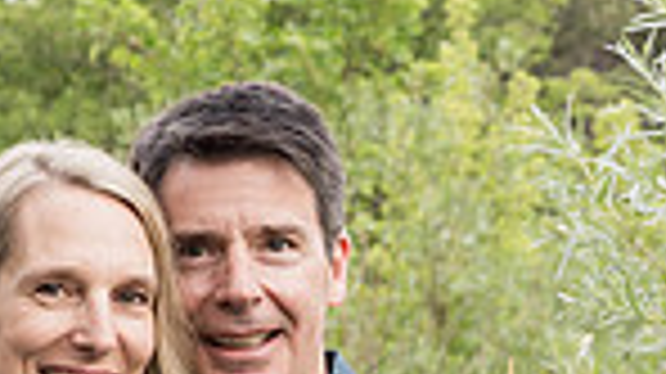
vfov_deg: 8.2
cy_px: 579
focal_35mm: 144
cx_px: -441
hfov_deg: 13.7
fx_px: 2541
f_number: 5
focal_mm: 35
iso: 800
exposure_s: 1/80
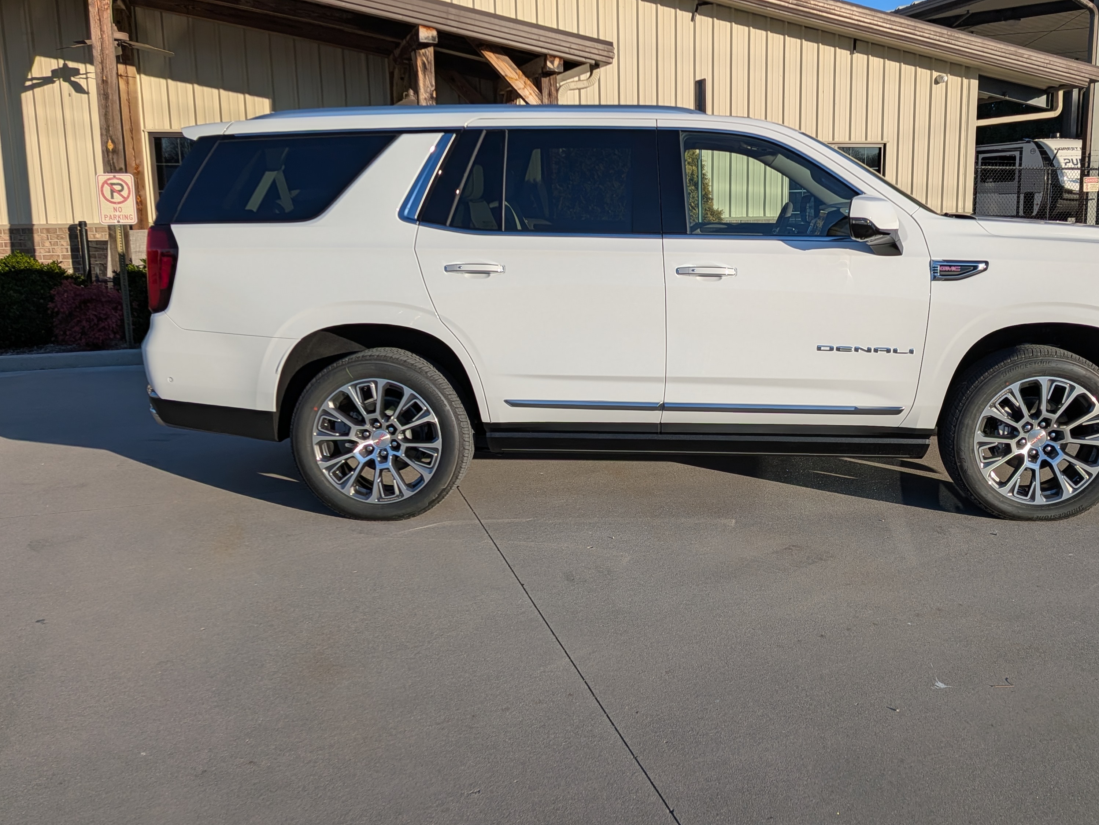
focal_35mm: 32
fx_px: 1016
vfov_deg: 44.1
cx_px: 651
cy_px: 385
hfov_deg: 56.4
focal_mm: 4.53
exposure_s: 1/2262
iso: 30
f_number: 1.7
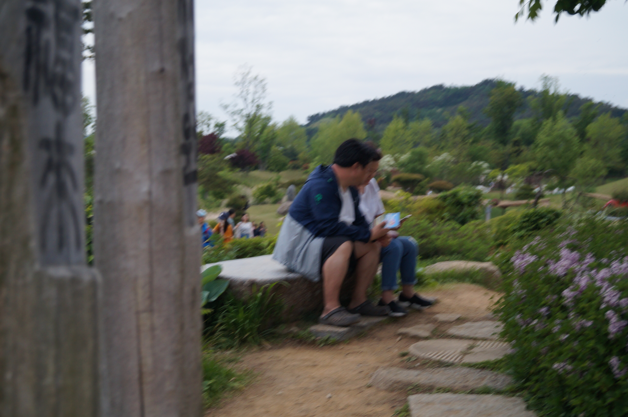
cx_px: 314
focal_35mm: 52
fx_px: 915
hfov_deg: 37.9
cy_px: 208
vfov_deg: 25.7
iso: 400
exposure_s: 1/60
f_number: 5
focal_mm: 35
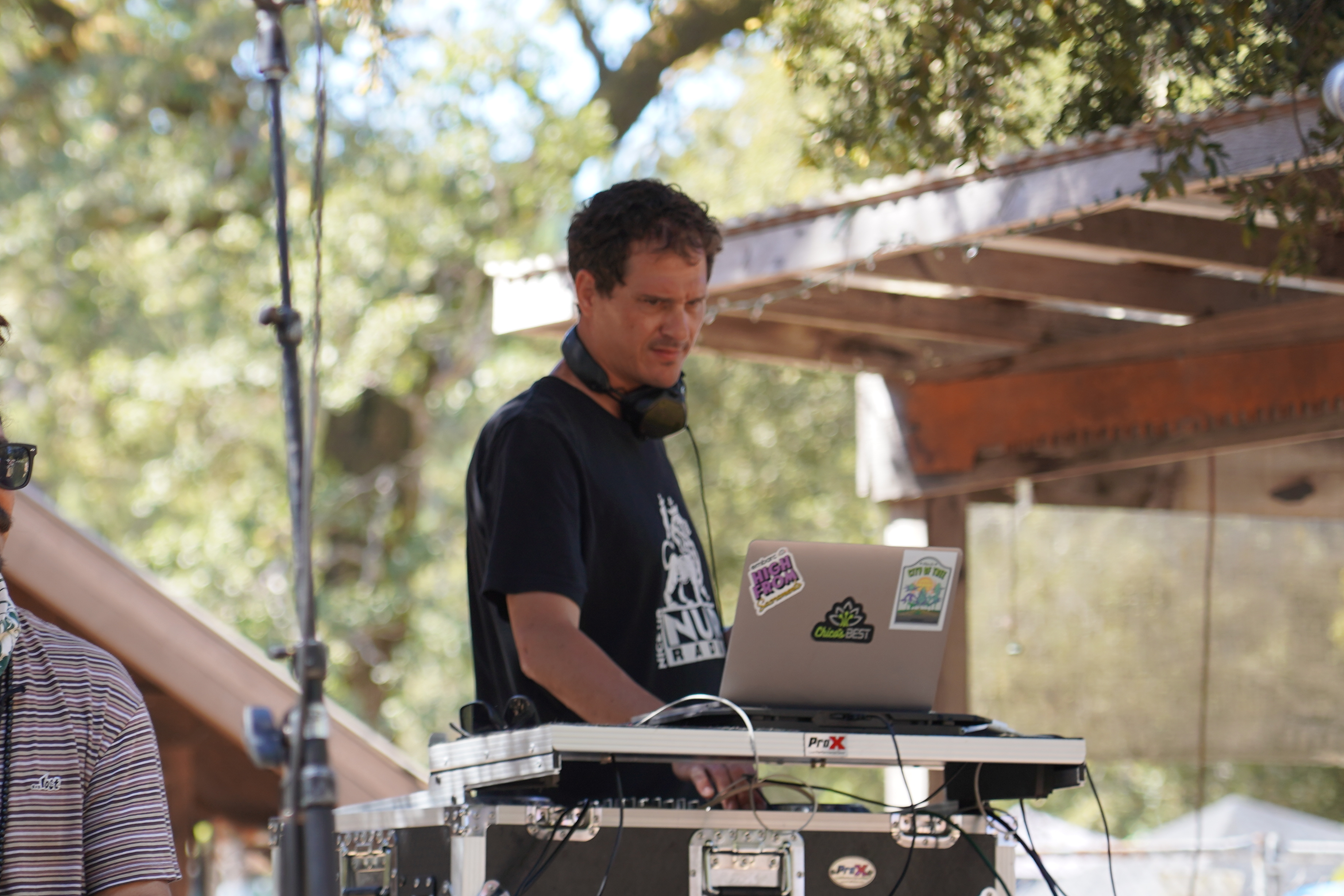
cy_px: 518
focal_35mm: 171
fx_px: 6384
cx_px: 270
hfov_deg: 12.0
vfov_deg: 8.0
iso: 200
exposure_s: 1/160
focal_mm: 105
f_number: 4
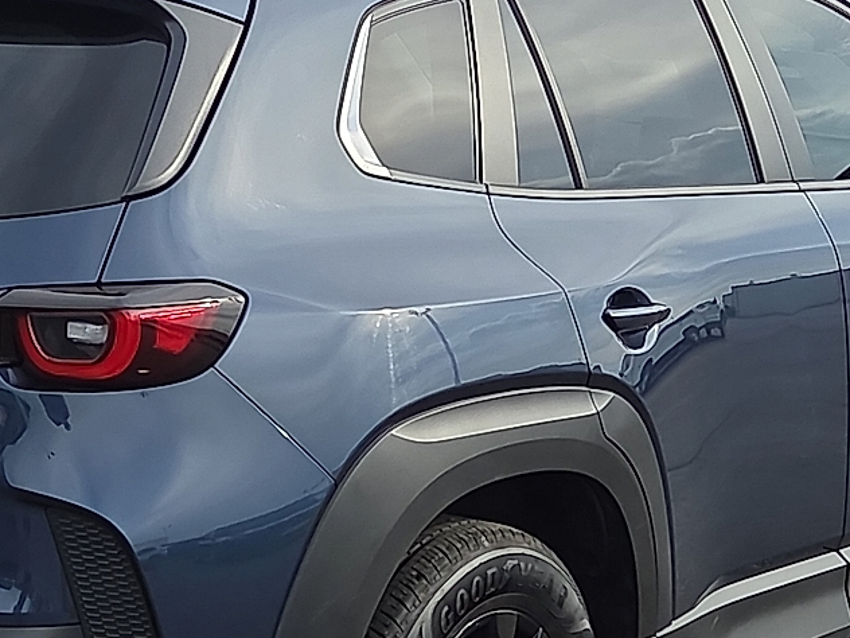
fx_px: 2799
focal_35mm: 114
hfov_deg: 17.2
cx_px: 278
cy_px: 390
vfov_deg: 13.0
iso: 25
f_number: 1.8
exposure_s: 1/769
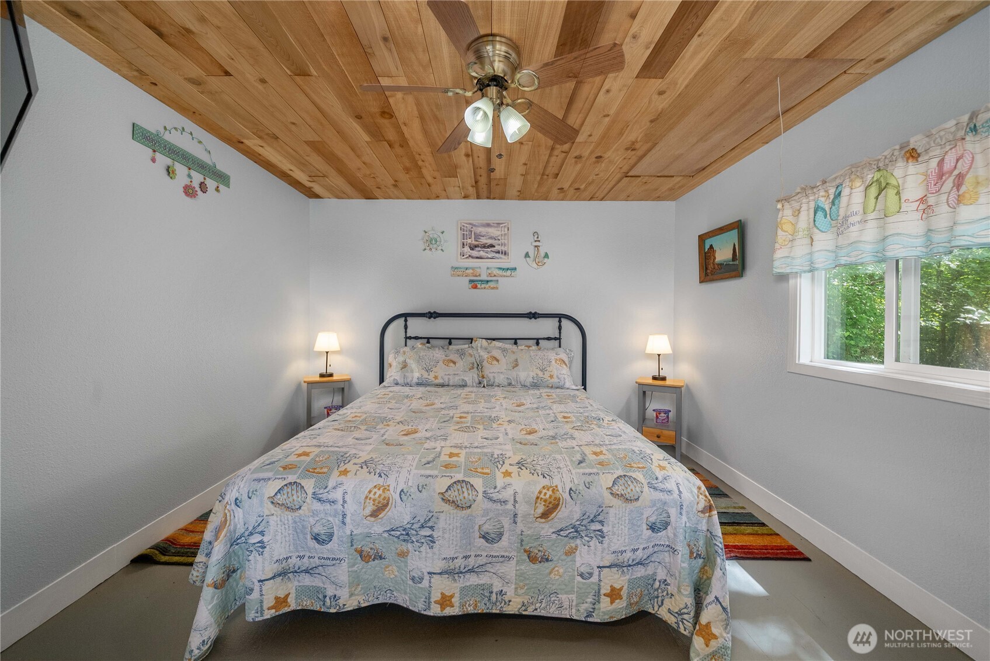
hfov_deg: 108.3
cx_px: 495
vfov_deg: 85.5
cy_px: 330
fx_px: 358
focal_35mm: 13
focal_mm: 13
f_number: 7.1
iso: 1000
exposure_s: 1/10
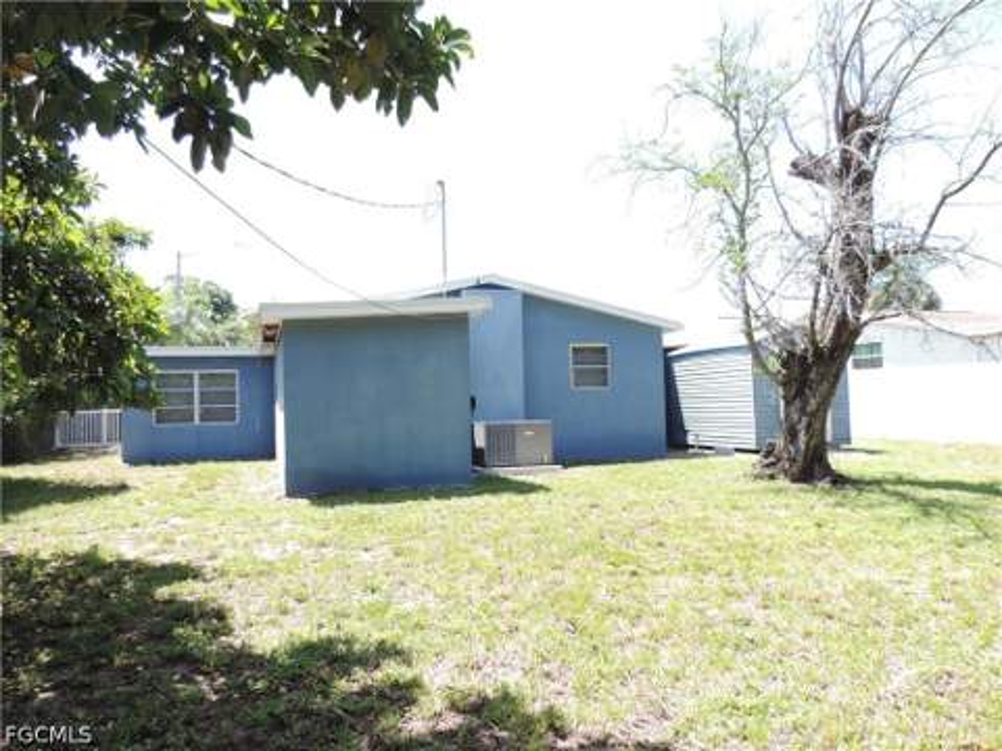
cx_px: 501
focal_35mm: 24
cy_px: 376
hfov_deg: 71.6
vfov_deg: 56.8
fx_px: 695
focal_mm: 4.3
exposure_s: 1/200
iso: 80
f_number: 3
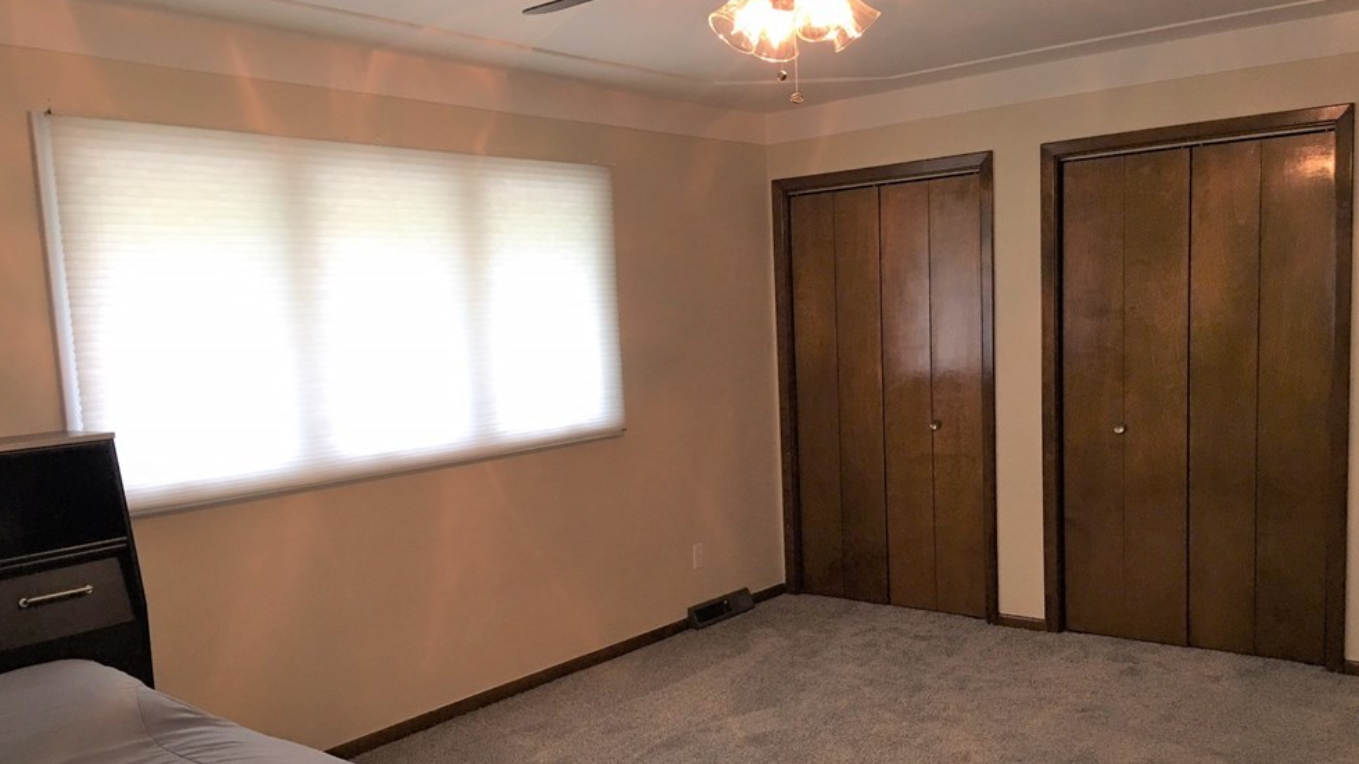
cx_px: 660
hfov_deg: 59.5
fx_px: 1189
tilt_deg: -4.6
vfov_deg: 35.4
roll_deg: +3.0
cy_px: 478
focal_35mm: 33
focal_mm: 4.15
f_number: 2.2
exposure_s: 1/15
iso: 50
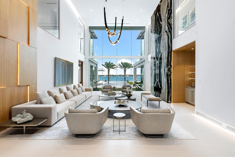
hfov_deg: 93.3
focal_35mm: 17
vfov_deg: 70.5
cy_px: 78
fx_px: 111
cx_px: 118
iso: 320
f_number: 8
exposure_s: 1/320
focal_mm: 17
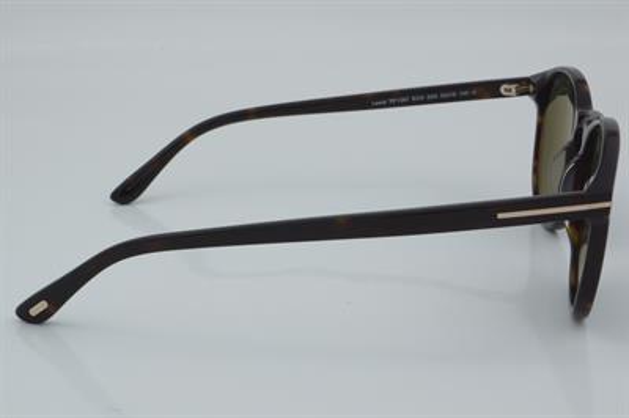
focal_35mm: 75
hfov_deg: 27.0
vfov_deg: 18.2
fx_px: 1309
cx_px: 314
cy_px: 209
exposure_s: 1/4
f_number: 32
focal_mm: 50
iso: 100
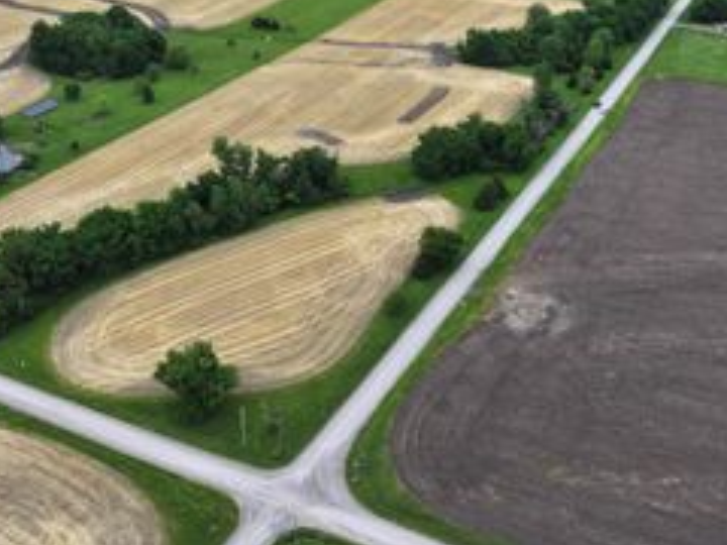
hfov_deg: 43.8
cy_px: 118
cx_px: 370
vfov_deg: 32.8
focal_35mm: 43
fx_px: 903
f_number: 2.8
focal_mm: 12.29
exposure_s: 1/400
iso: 110
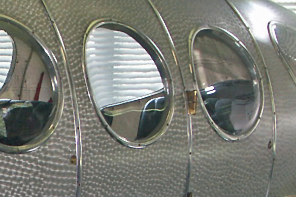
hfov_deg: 14.4
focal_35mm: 137
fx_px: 1127
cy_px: 278
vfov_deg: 9.8
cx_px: -80
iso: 100
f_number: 2.8
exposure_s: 1/50
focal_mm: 7.77
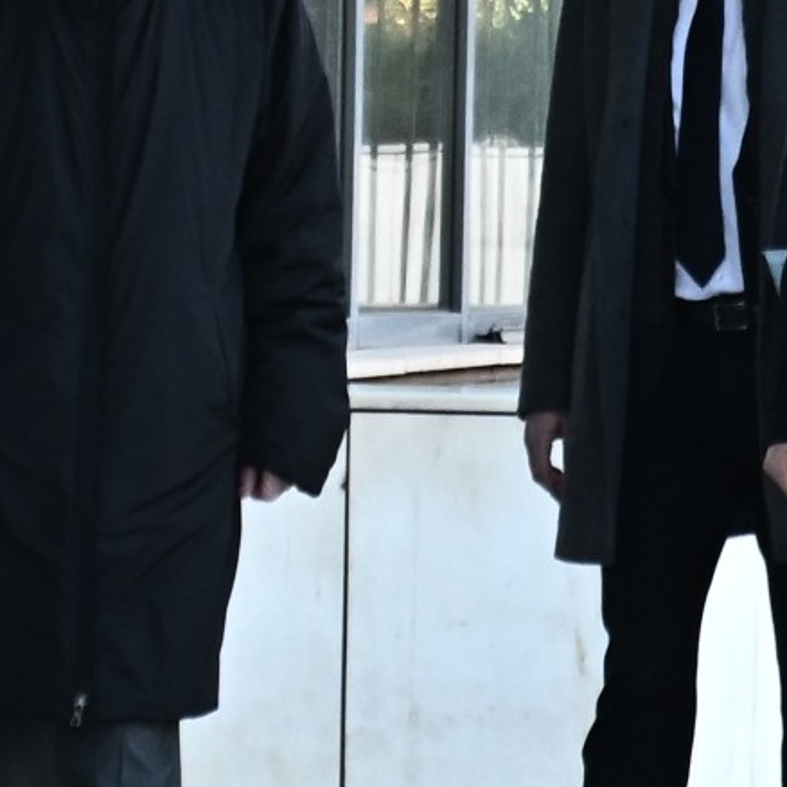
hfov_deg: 6.5
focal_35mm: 269
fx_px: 6919
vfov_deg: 6.5
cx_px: 663
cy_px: 422
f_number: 4
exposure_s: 1/1000
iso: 1600
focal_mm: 70
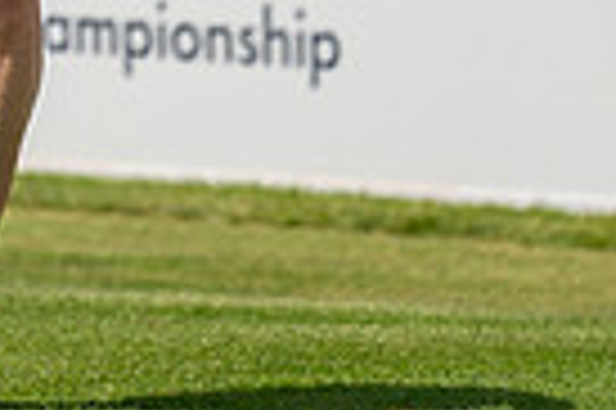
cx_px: -310
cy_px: -390
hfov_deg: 1.6
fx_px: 21756
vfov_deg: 1.1
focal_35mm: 1273
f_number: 4
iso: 200
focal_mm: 300
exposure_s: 1/2000
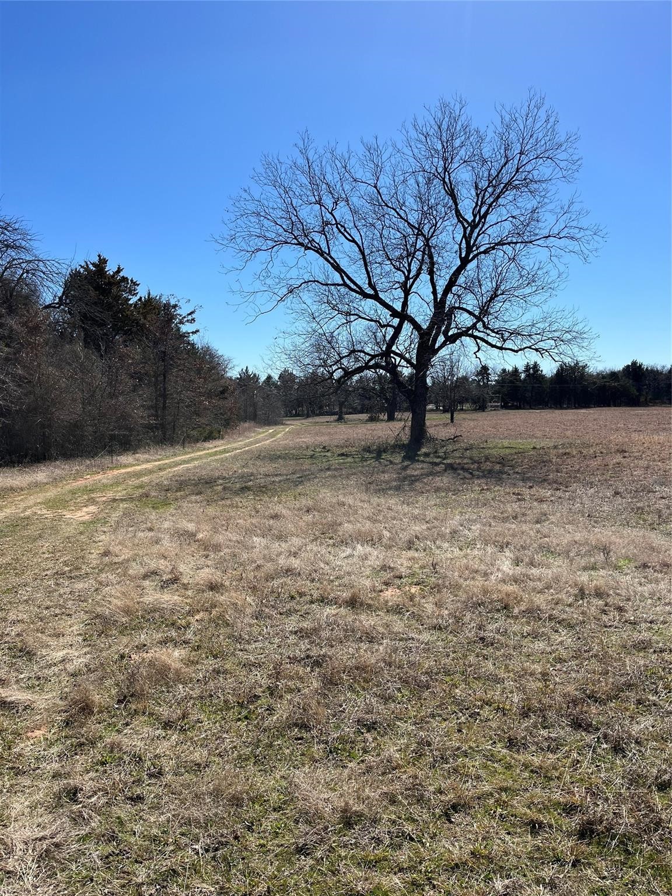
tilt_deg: -4.6
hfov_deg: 53.1
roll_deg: +1.6
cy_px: 448
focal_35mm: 26
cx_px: 336
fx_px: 673
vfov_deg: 67.3
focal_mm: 5.1
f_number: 1.6
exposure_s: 1/4310
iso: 50
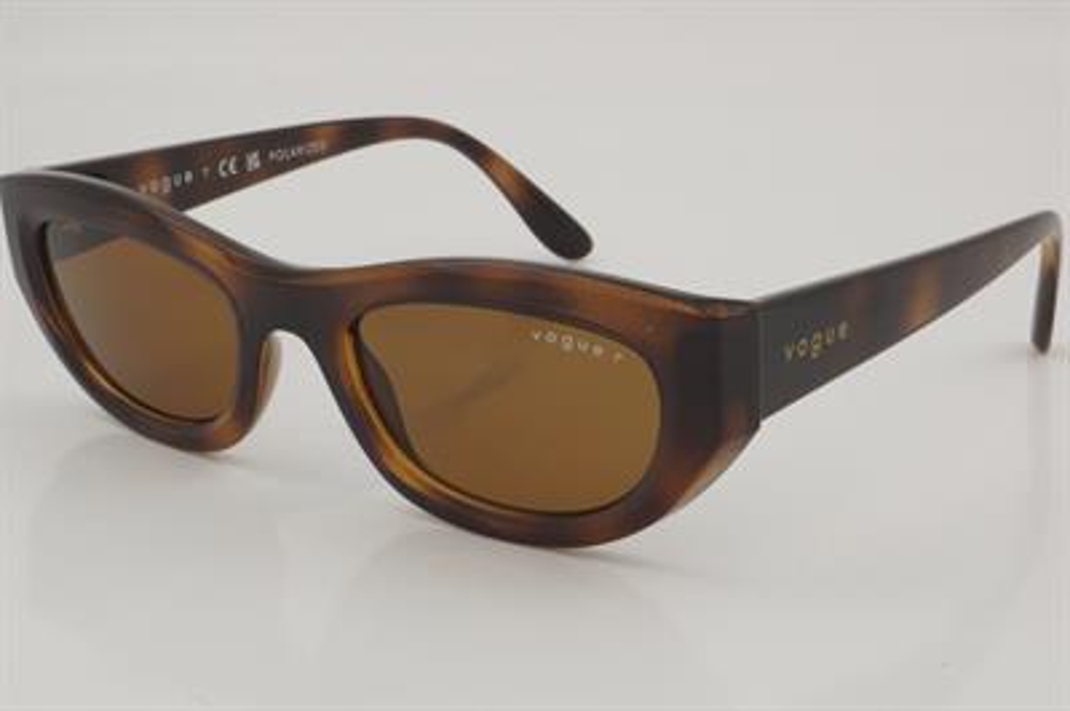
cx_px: 535
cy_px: 356
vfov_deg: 18.2
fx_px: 2227
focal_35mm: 75
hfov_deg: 27.0
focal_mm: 50
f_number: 32
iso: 100
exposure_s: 1/3
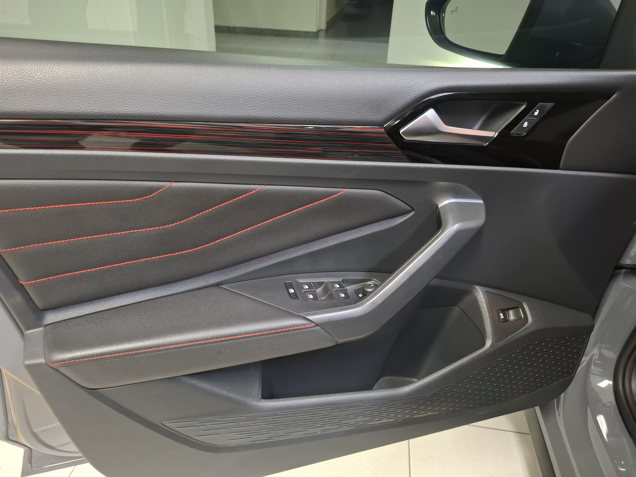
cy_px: 238
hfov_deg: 73.9
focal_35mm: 23
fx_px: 423
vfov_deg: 58.9
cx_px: 318
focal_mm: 5.54
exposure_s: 1/24
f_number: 1.8
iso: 640
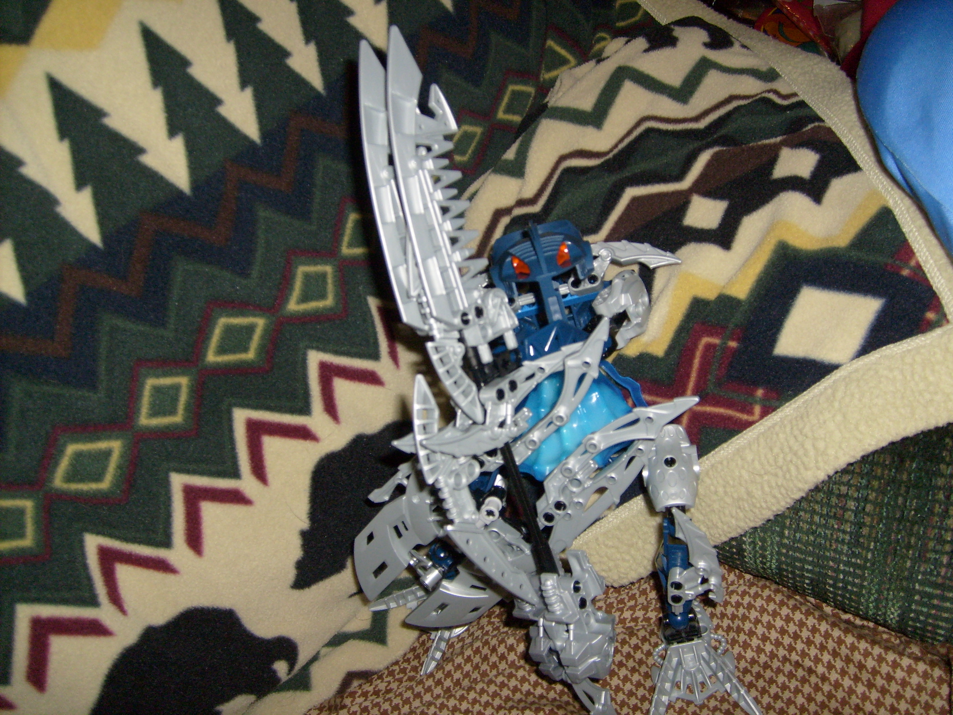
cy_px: 358
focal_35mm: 35
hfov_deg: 52.6
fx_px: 964
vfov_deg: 40.7
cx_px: 476
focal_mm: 5.8
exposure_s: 1/45
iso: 100
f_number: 2.8
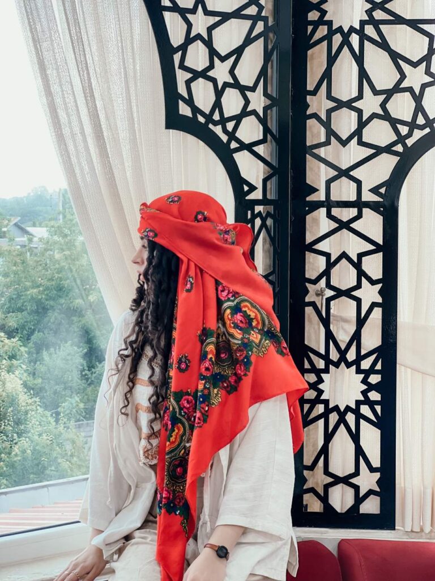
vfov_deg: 25.3
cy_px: 290
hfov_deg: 19.1
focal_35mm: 77
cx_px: 218
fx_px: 1290
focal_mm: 9
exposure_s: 1/35
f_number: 2.8
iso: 250
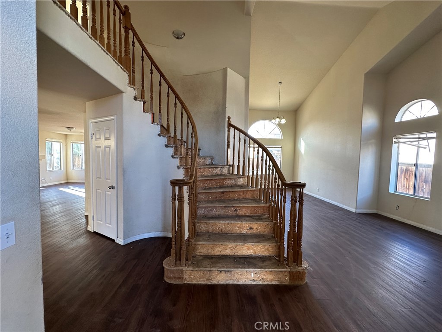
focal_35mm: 14
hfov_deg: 102.1
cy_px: 166
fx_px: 179
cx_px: 221
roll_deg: -1.6
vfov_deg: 85.7
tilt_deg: -3.4
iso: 160
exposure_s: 1/120
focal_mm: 2.22
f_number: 2.2
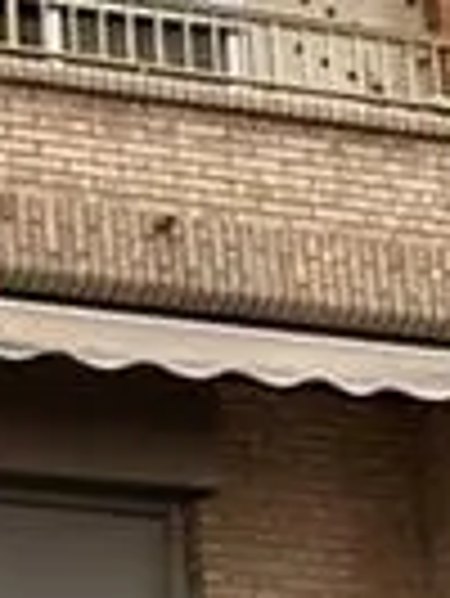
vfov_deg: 10.5
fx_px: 3236
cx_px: -382
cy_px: 564
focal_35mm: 187
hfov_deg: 7.7
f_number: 1.8
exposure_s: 1/719
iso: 16
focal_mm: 3
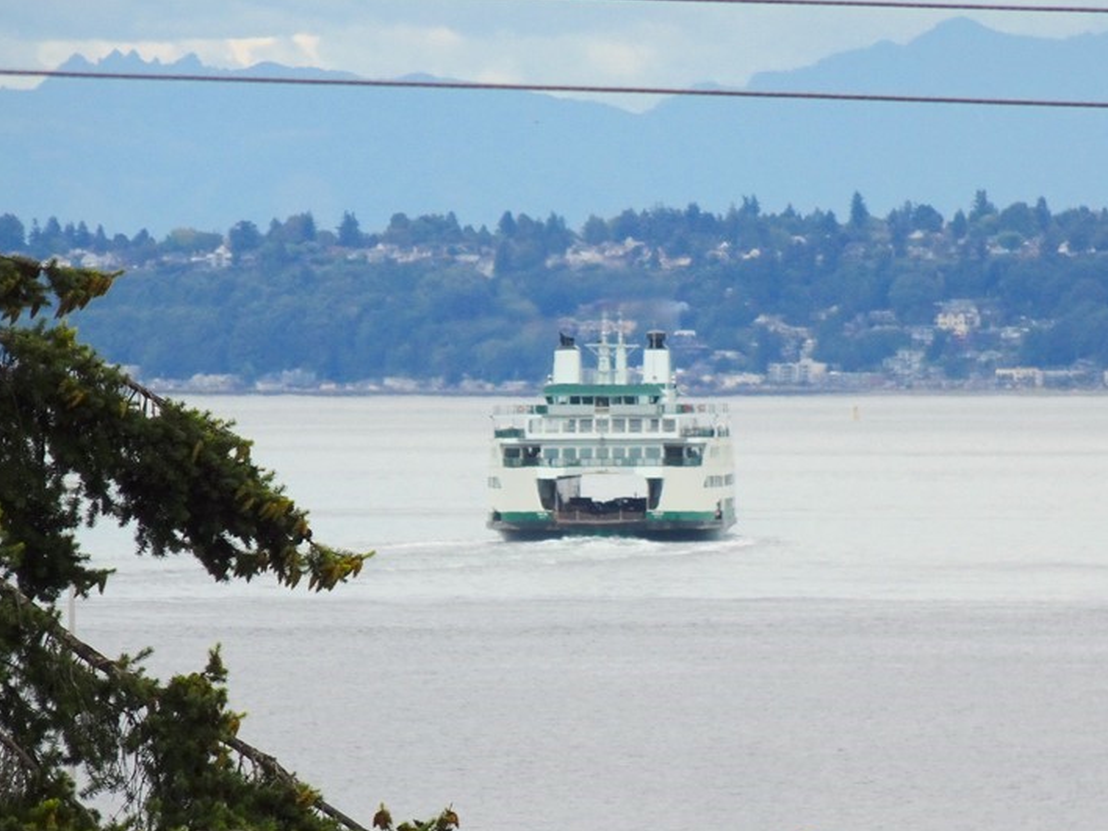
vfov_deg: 2.4
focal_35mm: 616
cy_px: 421
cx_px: 645
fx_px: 19717
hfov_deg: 3.2
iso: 80
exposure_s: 1/400
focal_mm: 72.78
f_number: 6.3
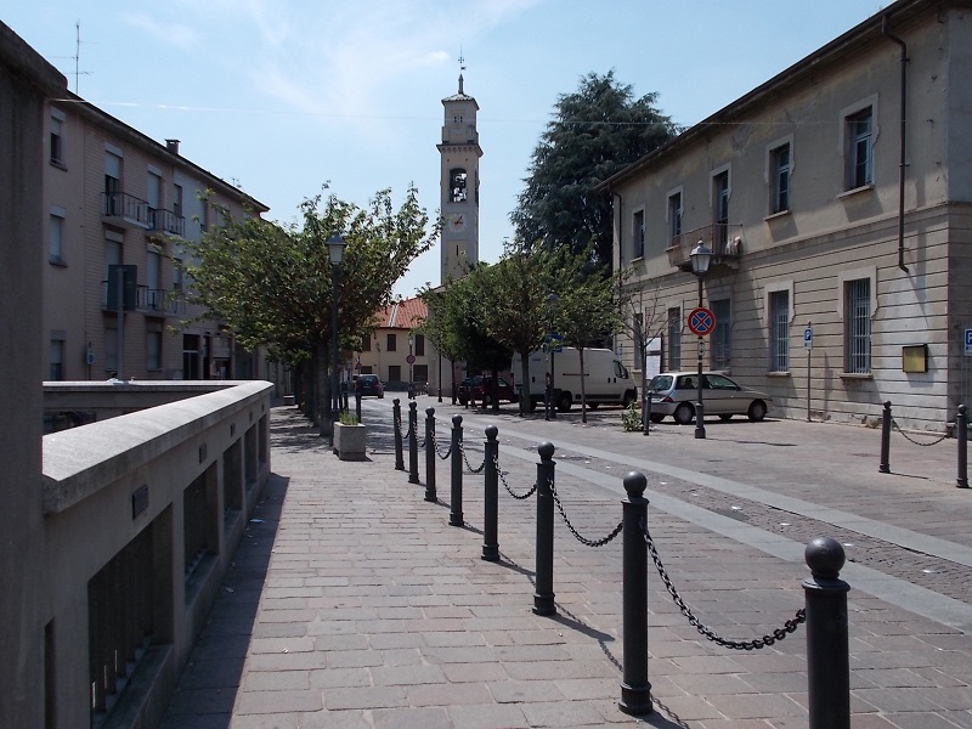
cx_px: 486
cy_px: 364
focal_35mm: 34
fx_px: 955
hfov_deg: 54.0
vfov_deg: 41.8
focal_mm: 6
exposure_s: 1/160
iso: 80
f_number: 9.2
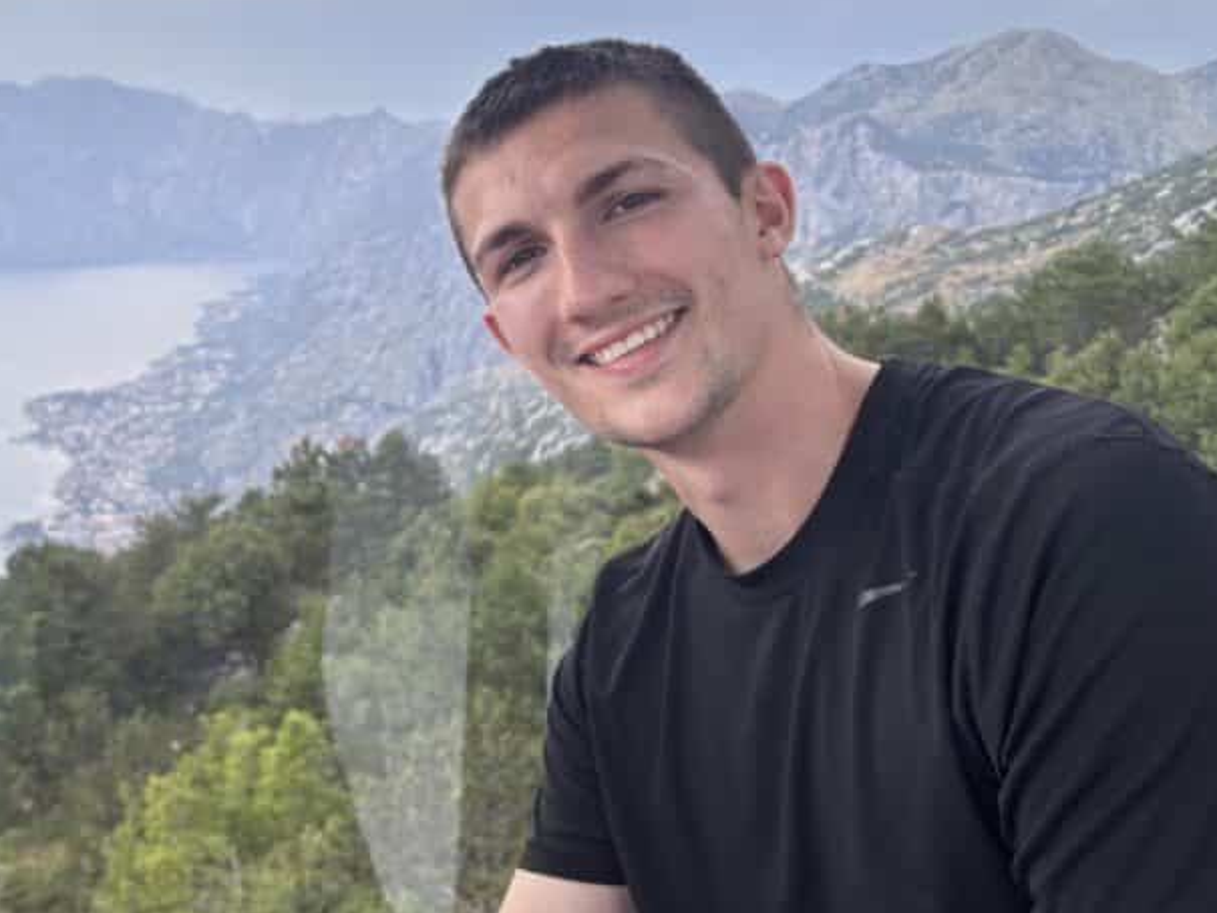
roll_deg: -1.7
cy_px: 370
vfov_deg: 32.8
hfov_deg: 41.4
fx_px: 1547
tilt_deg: -9.7
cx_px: 274
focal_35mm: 44
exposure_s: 1/539
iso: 50
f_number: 1.6
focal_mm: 5.96
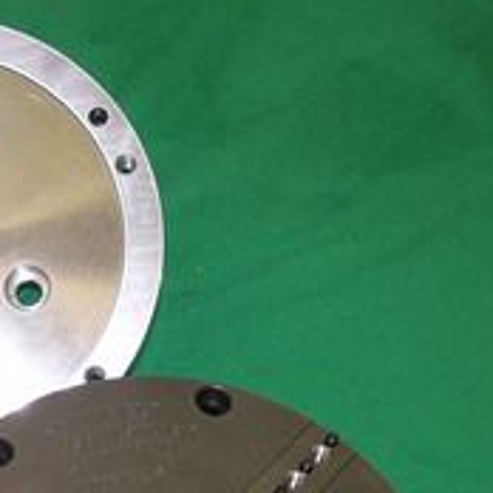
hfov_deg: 14.8
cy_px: 435
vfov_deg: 15.1
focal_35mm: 114
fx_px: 1837
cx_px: -85
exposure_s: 1/73.1
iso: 80
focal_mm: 7.6
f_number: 3
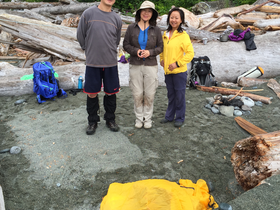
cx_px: 156
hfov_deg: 48.9
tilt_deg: -19.7
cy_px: 100
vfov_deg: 37.7
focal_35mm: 38
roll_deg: -0.2
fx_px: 307
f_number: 2.2
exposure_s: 1/439
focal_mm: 4.15
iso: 32
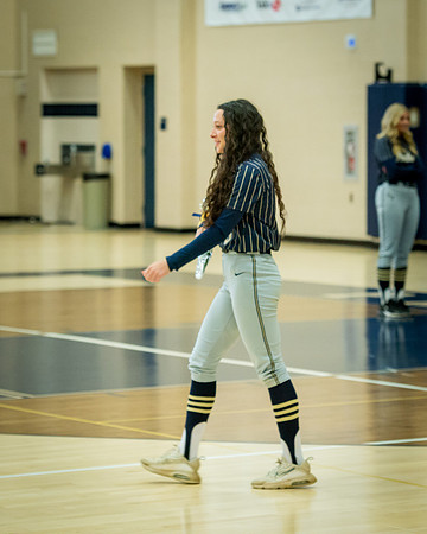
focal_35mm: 168
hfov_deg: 9.2
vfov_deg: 11.5
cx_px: 242
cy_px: 230
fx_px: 2658
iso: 4000
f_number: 4
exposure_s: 1/200
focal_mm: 105
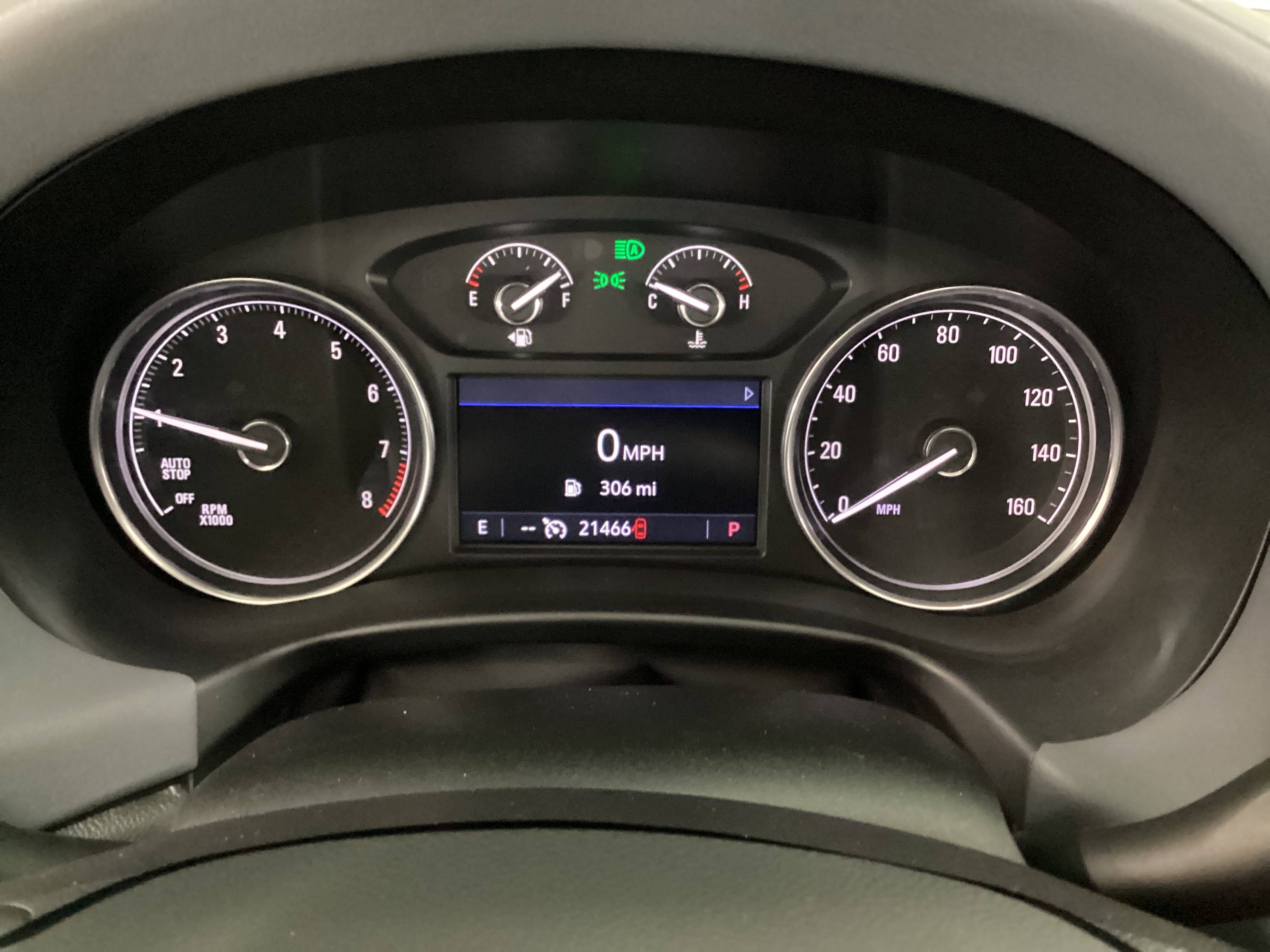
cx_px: 635
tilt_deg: -26.5
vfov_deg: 45.4
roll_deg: -1.2
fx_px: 1137
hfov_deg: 58.4
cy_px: 476
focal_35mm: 31
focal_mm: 3.3
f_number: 2.4
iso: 800
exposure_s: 1/15
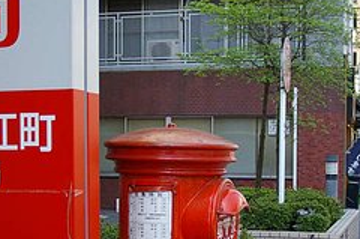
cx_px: 225
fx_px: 639
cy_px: 188
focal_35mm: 64
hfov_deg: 31.3
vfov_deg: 20.9
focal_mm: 20
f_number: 2.8
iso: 200
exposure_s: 1/500
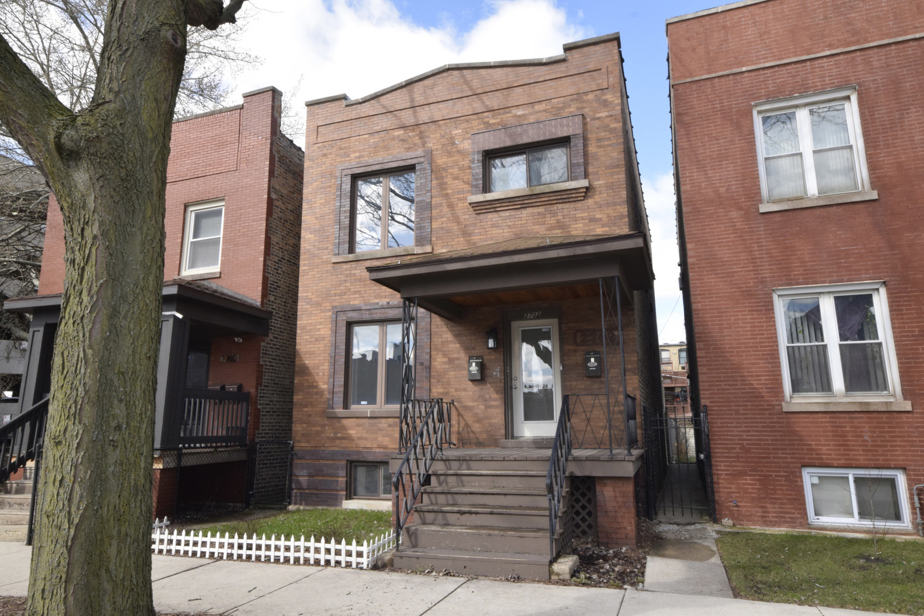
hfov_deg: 73.7
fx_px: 616
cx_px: 462
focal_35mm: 24
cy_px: 308
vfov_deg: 53.1
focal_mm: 16
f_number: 20
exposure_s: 1/160
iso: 800
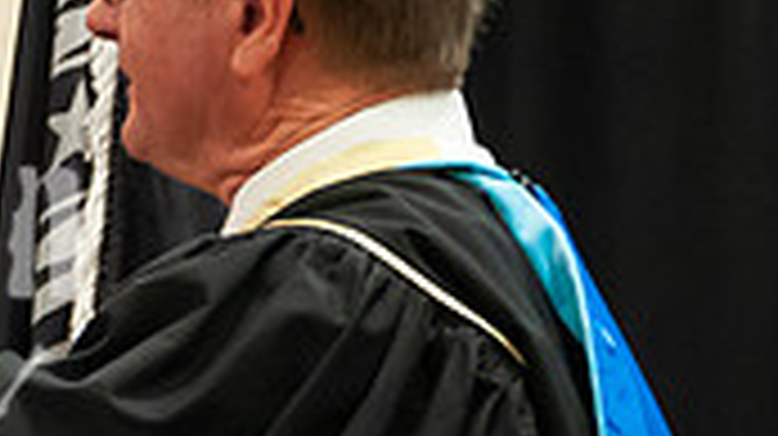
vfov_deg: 2.5
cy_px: 261
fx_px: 10142
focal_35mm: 492
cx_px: -76
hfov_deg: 4.4
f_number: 4.2
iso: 1600
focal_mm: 75
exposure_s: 1/40
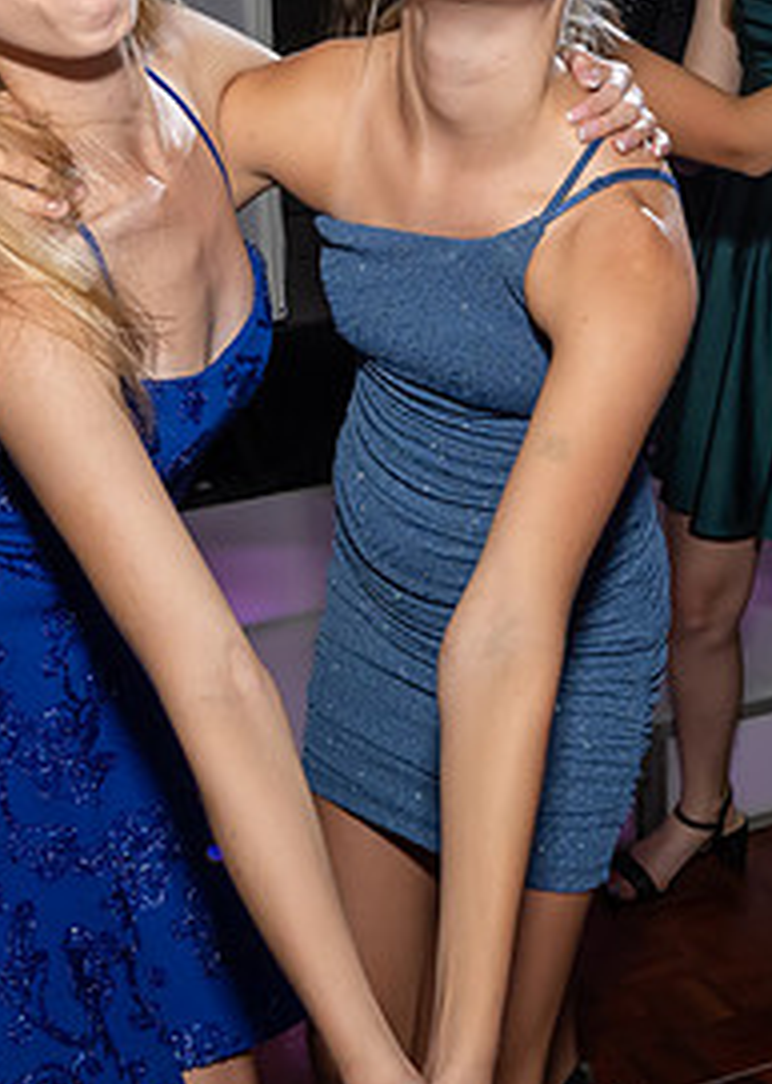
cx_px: 449
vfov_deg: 29.0
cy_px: 414
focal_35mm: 68
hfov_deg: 20.9
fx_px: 2091
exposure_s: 1/250
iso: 1000
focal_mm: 18
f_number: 7.1
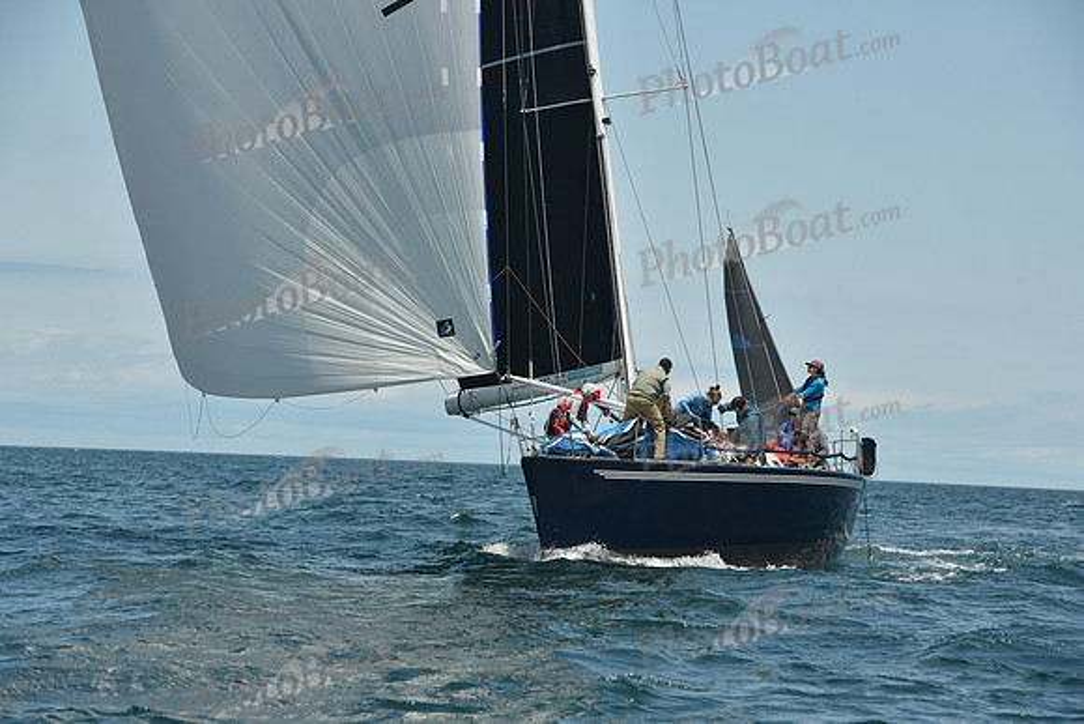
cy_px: 362
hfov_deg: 13.7
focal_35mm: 150
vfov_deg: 9.2
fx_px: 4518
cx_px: 542
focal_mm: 150
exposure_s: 1/640
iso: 320
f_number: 9
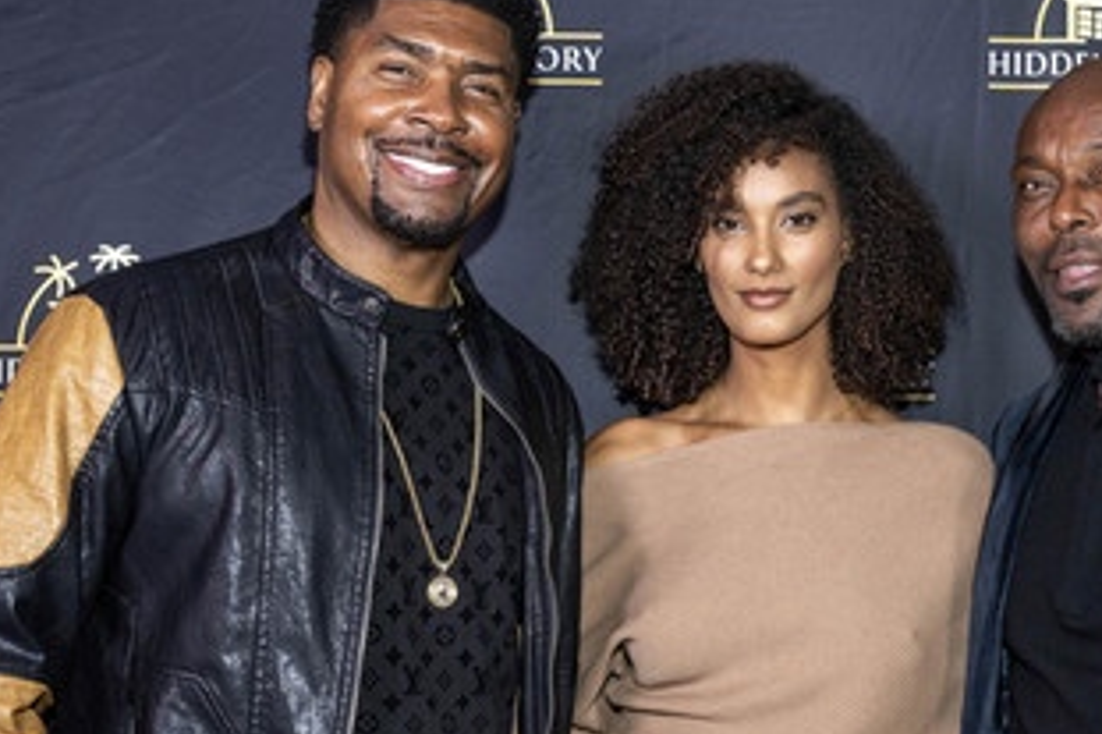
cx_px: 753
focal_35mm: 61
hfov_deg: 32.6
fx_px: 1866
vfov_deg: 22.2
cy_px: 433
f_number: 5.6
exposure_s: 1/200
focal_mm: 42
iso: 800
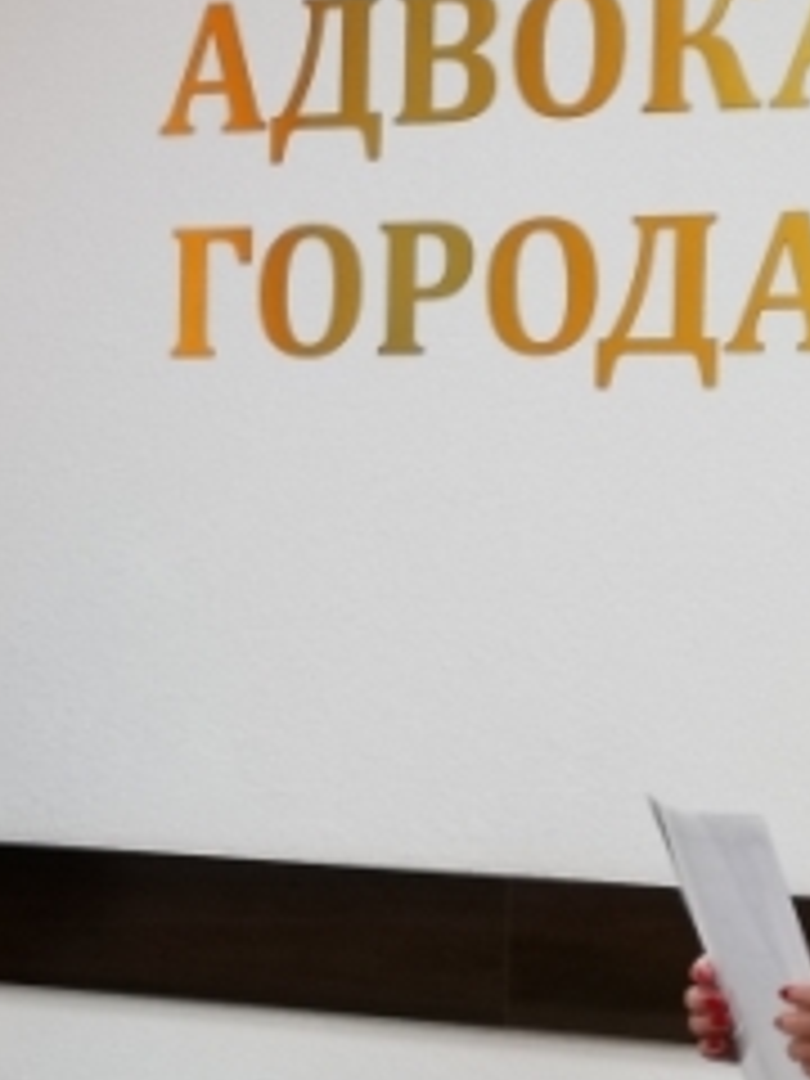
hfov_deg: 11.1
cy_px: 792
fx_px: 4056
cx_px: -234
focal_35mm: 130
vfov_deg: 15.1
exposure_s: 1/100
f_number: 1.8
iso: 200
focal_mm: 5.58
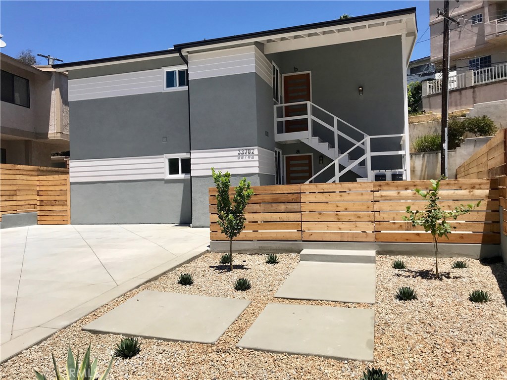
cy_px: 190
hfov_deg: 63.4
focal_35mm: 28
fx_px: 410
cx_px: 254
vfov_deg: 49.7
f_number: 1.8
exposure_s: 1/3831
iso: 20
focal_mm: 3.99
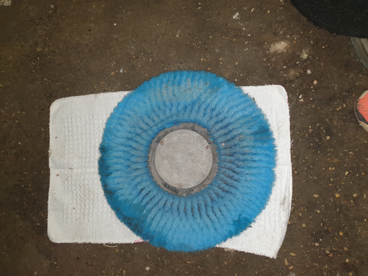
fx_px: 276
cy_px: 138
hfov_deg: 67.3
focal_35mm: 26
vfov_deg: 53.1
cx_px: 184
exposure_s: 1/50
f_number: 1.5
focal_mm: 4.3
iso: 80
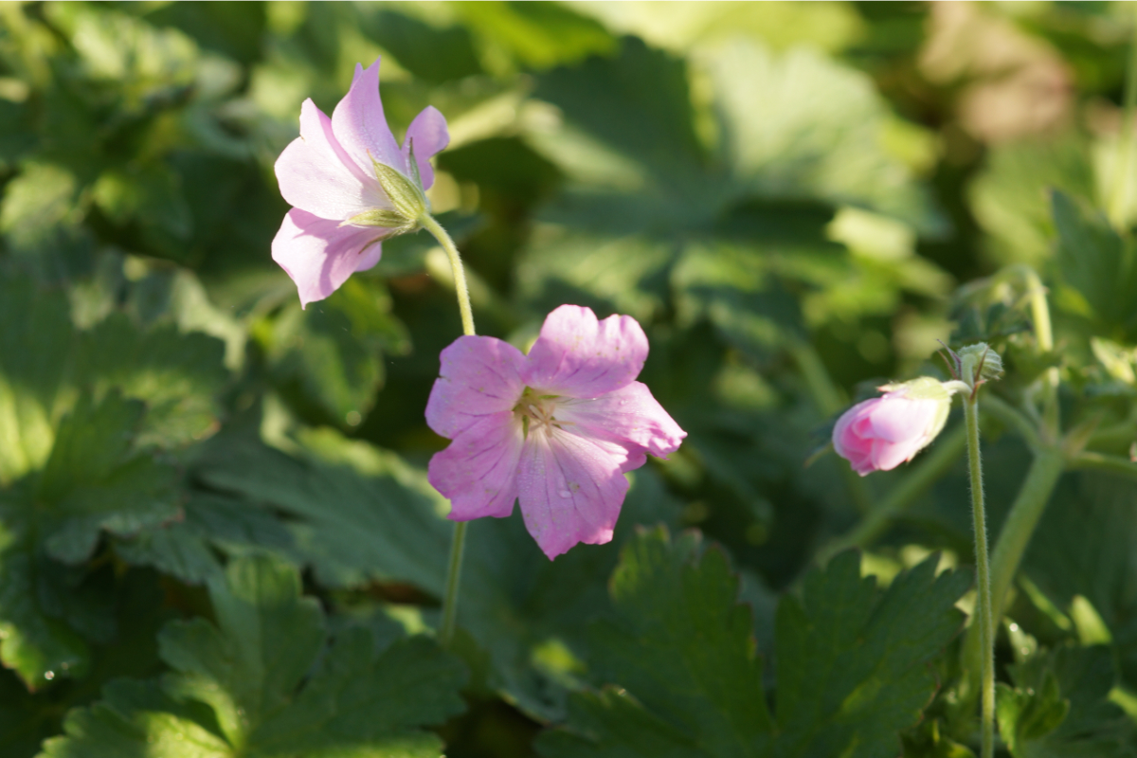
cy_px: 379
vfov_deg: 9.1
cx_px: 568
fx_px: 4737
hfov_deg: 13.7
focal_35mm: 150
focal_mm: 100
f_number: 5.6
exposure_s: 1/160
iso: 160
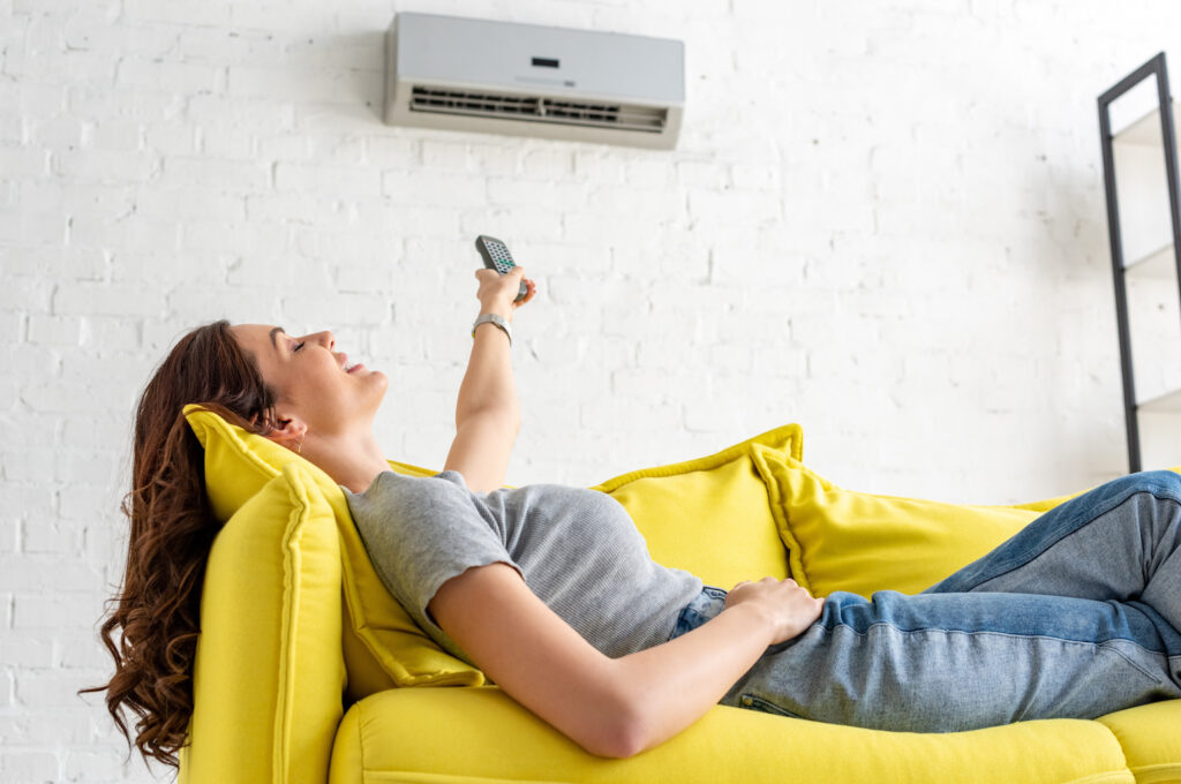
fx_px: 1638
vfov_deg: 26.9
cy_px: 392
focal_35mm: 50
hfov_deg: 39.6
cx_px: 590
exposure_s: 1/250
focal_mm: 50
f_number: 5.6
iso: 400
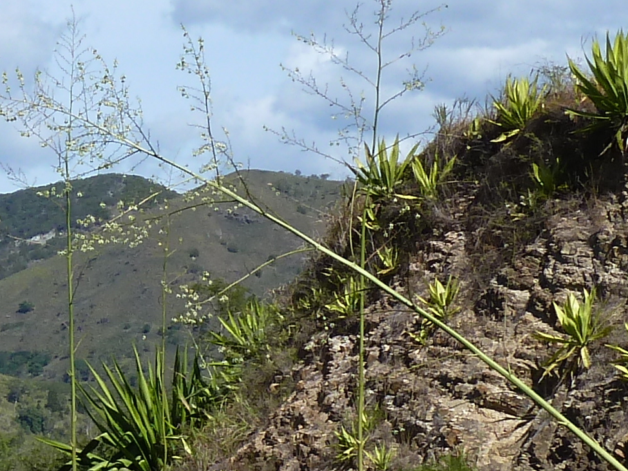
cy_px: 514
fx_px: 4390
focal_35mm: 242
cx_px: -347
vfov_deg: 6.1
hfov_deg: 8.0
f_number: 5
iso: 80
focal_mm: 9.7
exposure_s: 1/500
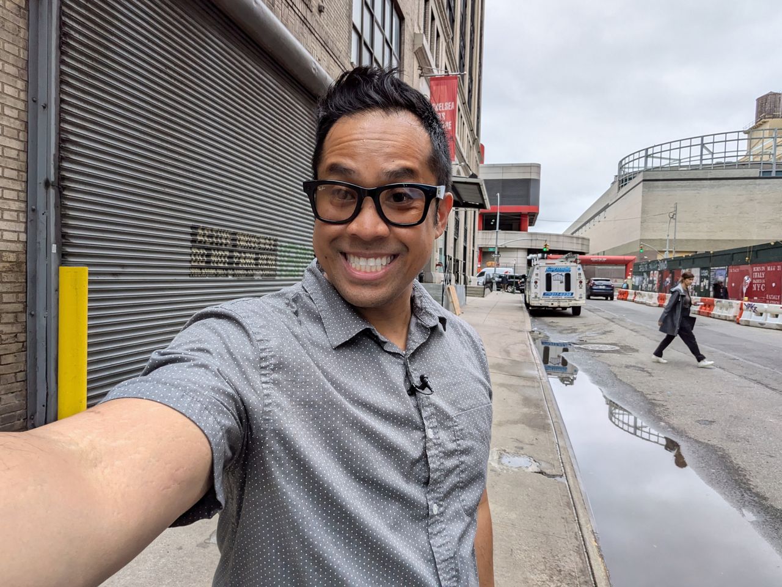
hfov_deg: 79.0
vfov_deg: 63.4
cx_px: 391
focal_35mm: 21
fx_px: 474
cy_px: 294
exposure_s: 1/569
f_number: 2.2
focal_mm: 2.74
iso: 47
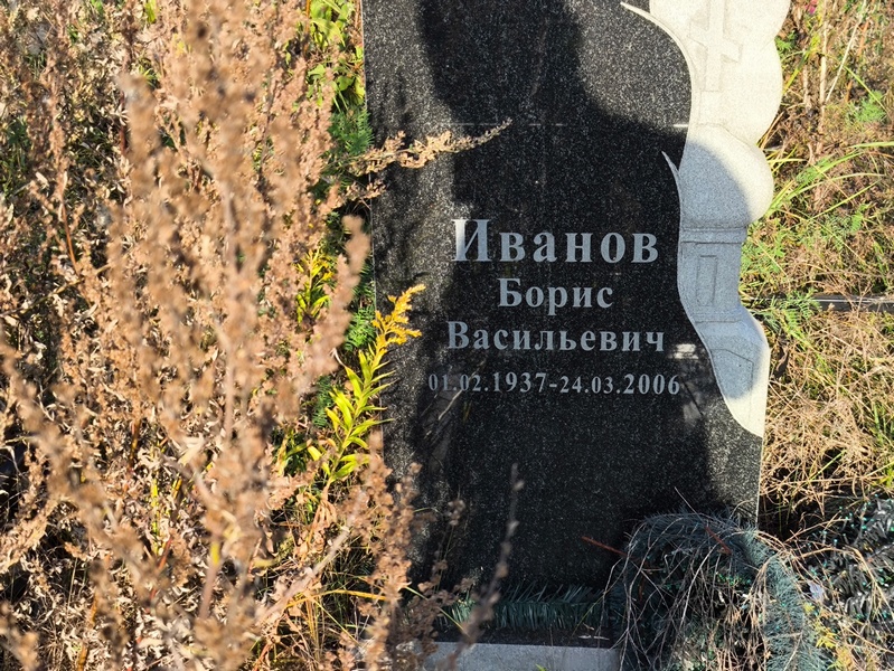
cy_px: 336
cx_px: 447
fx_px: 1292
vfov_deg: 29.1
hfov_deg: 38.2
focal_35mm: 50
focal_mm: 4.71
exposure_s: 1/318
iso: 50
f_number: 1.7
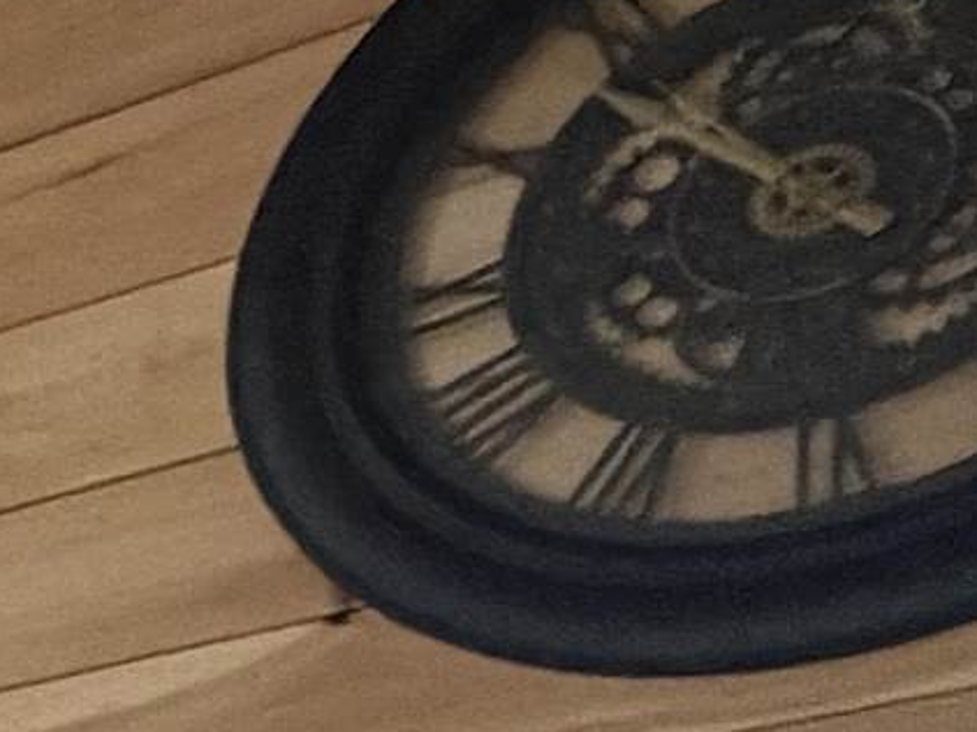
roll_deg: +2.9
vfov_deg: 12.3
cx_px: -2121
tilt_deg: +0.5
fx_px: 2877
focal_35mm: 102
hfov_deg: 10.7
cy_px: 1605
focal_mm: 2.22
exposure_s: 1/60
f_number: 2.2
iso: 400
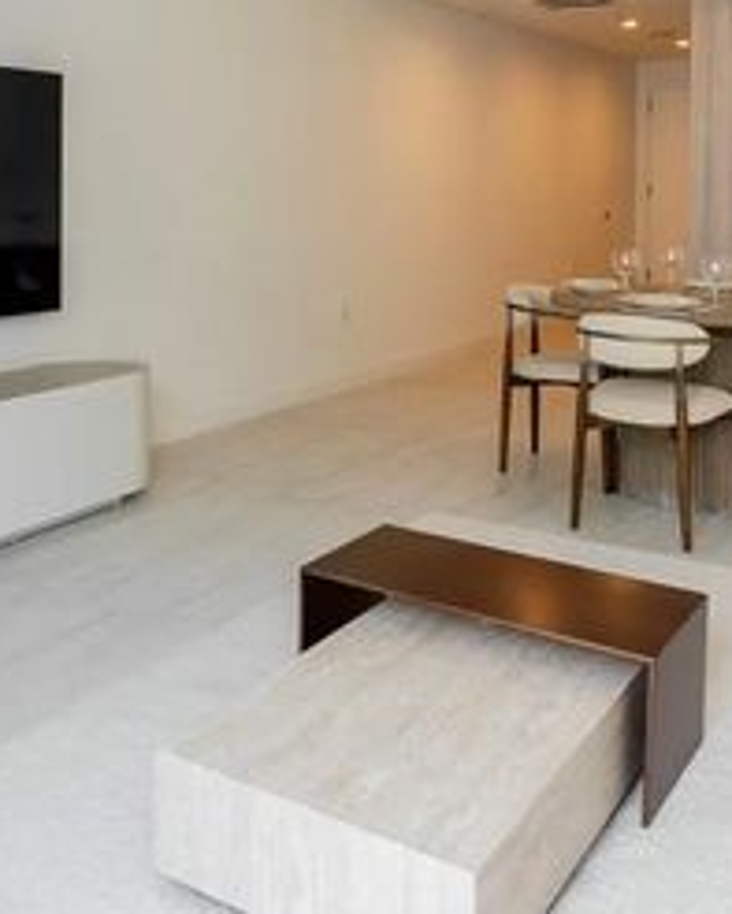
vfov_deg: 43.5
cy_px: 189
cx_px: 308
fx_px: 1088
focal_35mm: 40
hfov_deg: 37.1
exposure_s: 1/30
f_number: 8
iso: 800
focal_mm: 11
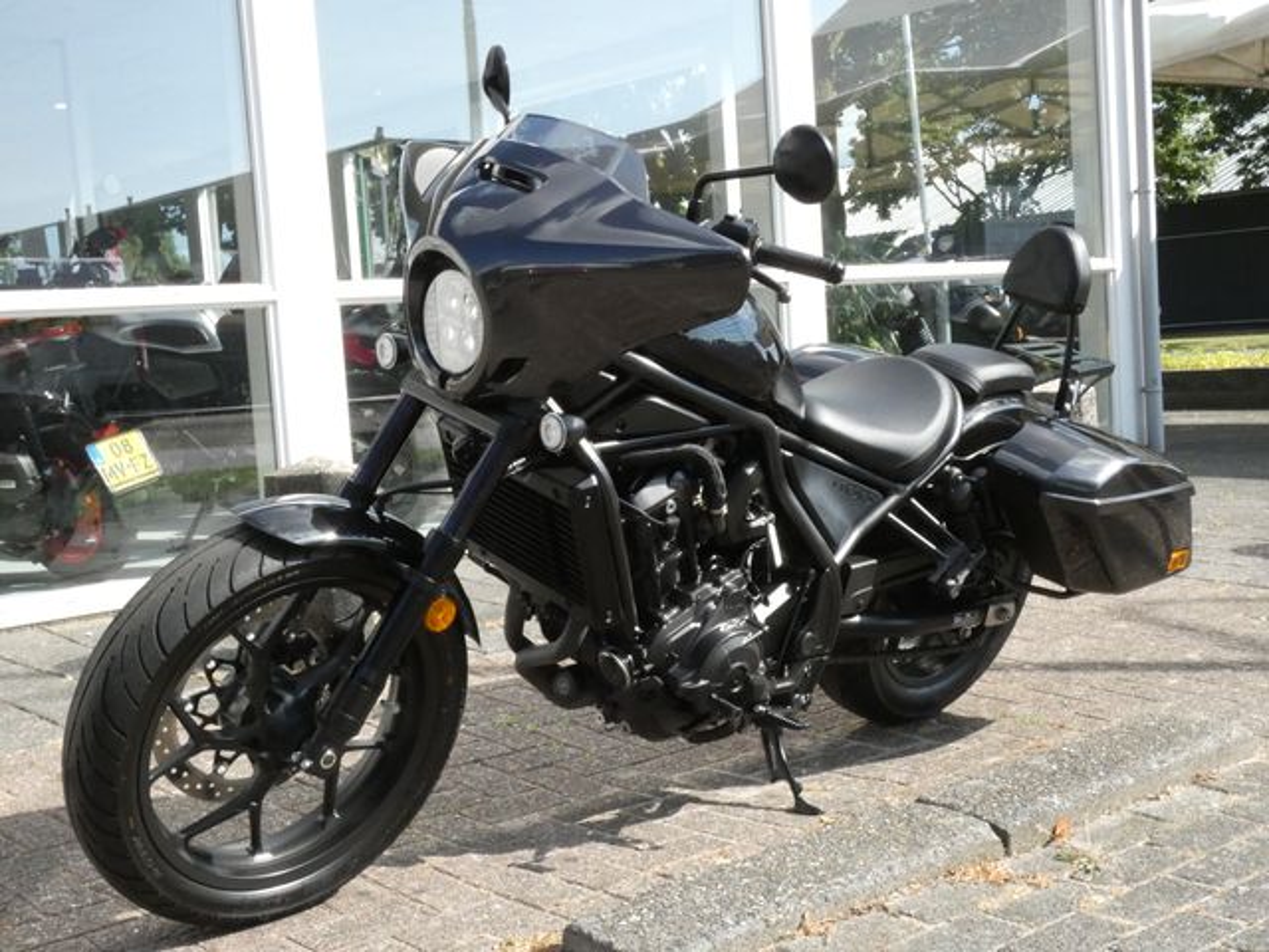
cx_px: 634
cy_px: 476
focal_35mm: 46
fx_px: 1686
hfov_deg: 41.2
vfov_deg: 31.5
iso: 800
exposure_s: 1/1000
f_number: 6.3
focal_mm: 8.2
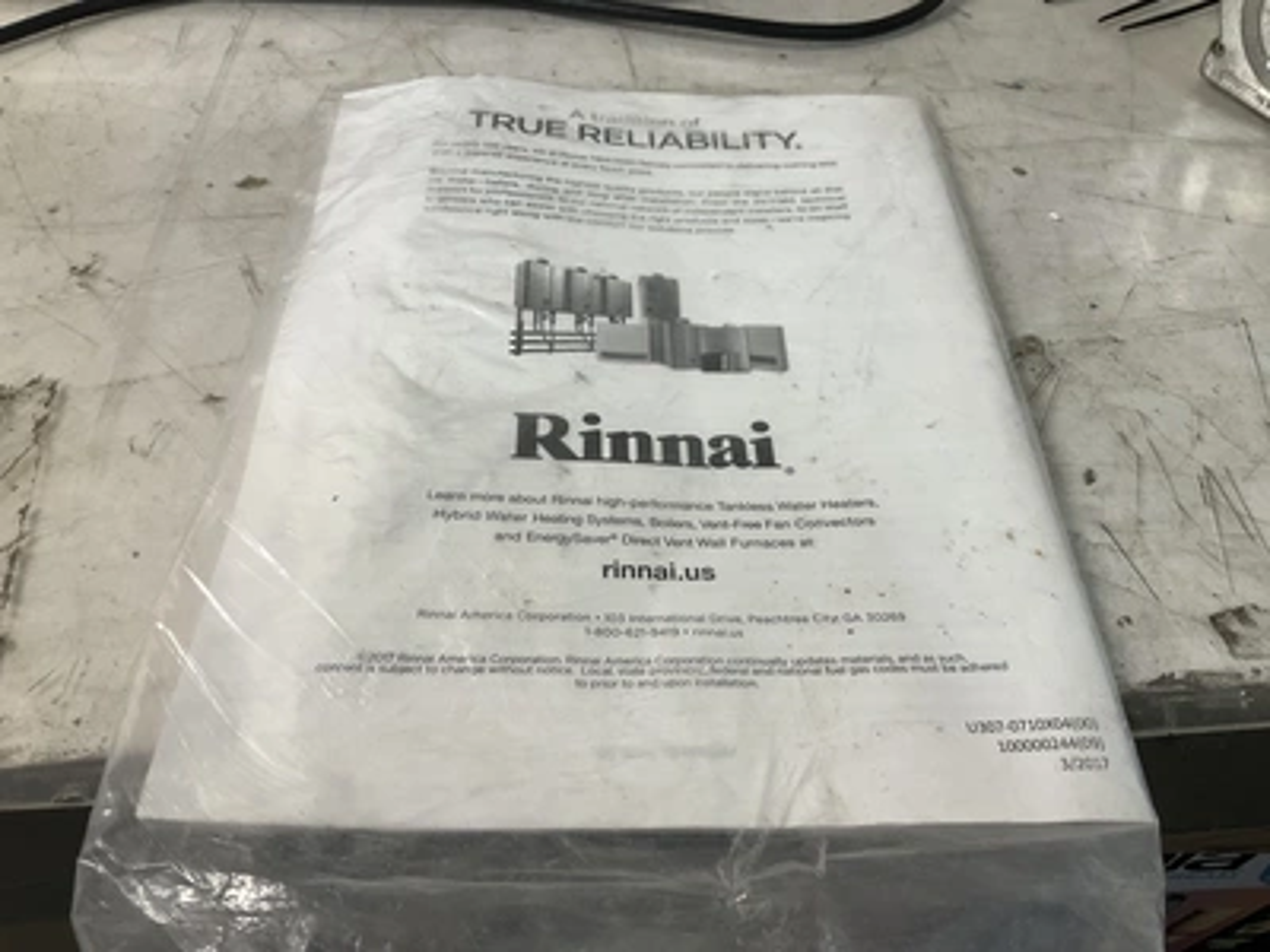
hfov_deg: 61.7
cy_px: 476
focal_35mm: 29
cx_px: 635
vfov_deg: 48.2
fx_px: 1064
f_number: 1.8
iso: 50
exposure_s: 1/60
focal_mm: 3
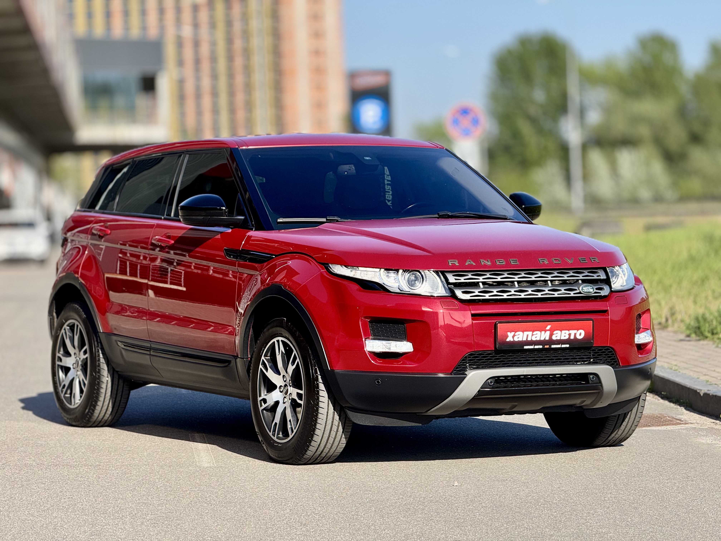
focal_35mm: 120
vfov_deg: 12.3
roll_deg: +2.1
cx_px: 360
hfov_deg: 16.4
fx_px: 2499
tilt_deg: -0.3
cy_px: 270
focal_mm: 15.66
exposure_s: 1/1064
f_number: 2.8
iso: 50
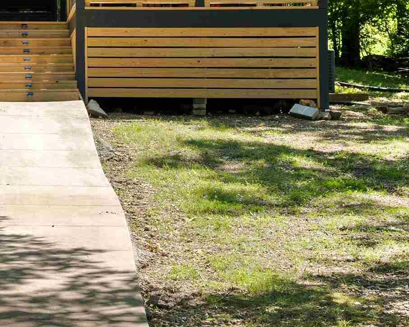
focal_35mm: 109
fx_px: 1319
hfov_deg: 16.6
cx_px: -125
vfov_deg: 13.9
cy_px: 9
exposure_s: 1/500
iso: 250
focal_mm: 35
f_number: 5.6
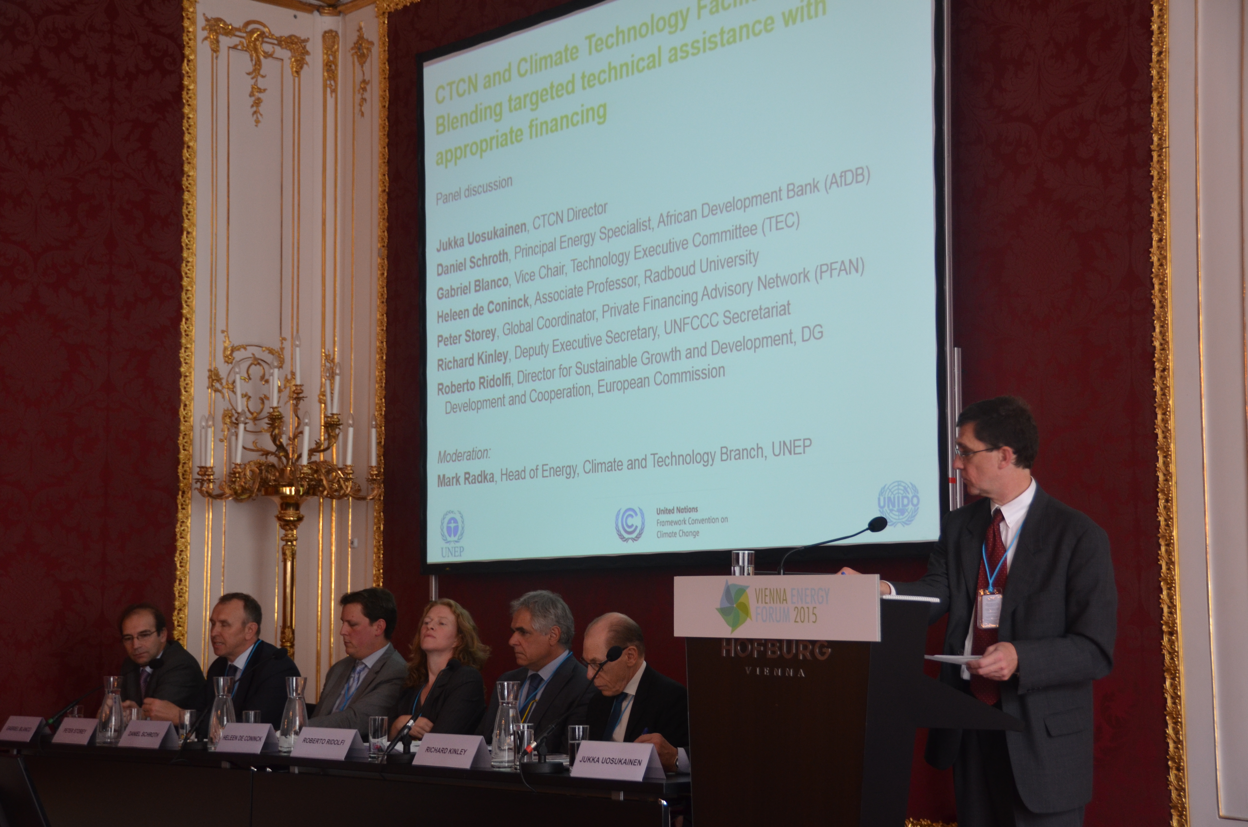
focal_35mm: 57
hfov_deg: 35.1
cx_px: 624
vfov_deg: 23.7
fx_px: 1972
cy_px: 414
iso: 640
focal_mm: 38
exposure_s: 1/80
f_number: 4.2
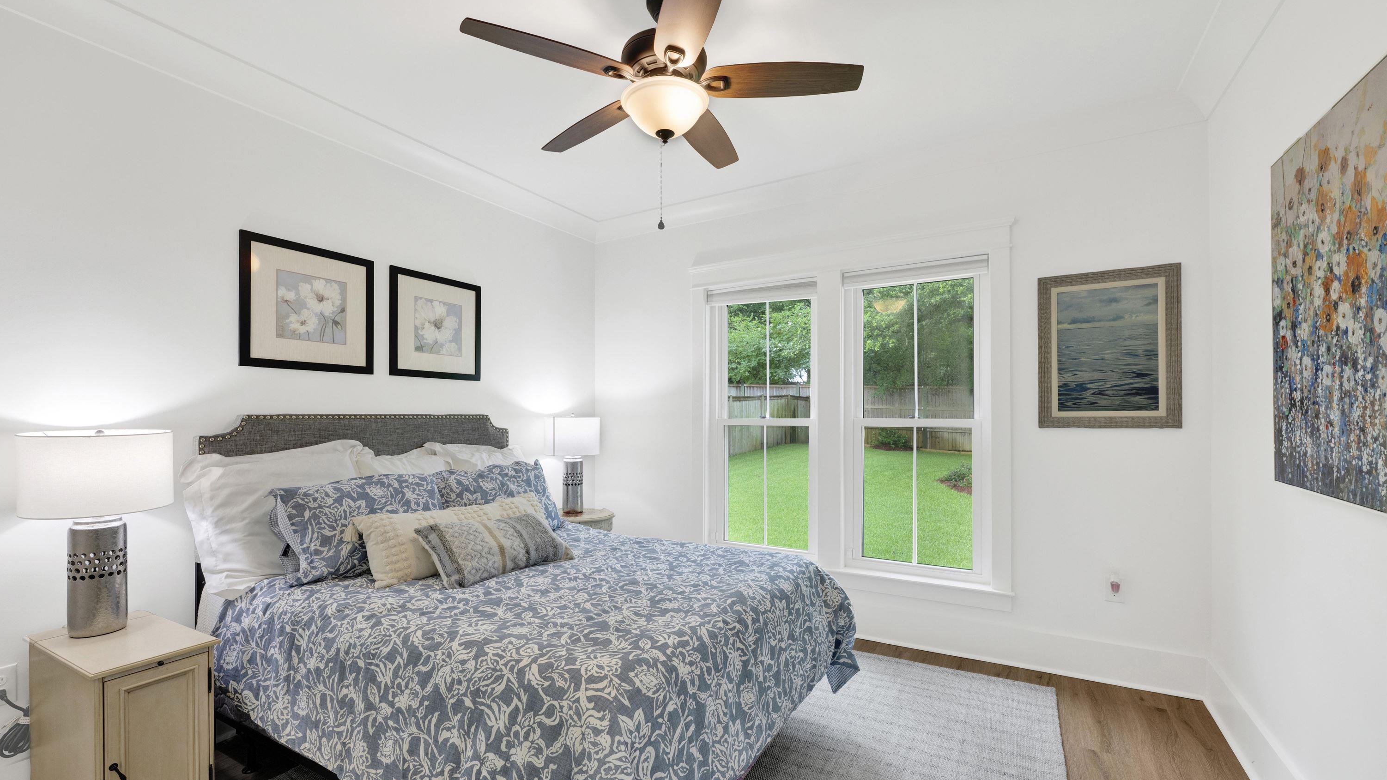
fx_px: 552
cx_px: 680
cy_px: 410
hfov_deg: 103.0
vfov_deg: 70.5
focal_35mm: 15
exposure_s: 1/4
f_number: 11
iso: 400
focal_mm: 14
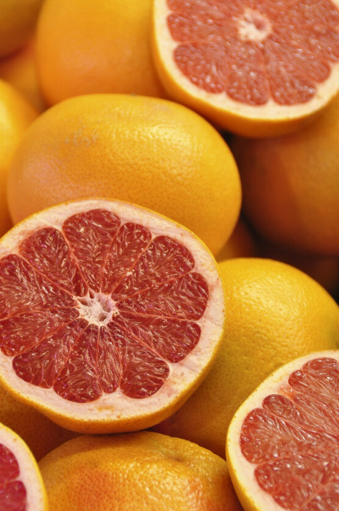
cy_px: 242
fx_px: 2124
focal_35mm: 150
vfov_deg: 13.7
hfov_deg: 9.1
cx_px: 145
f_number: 5
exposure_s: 1/60
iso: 800
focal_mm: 82
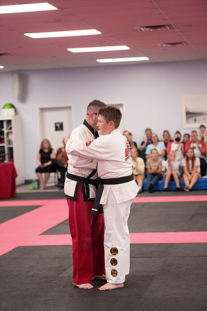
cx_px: 104
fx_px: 819
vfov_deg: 21.5
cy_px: 156
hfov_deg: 14.4
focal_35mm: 95
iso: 1600
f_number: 2.8
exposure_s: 1/400
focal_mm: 95
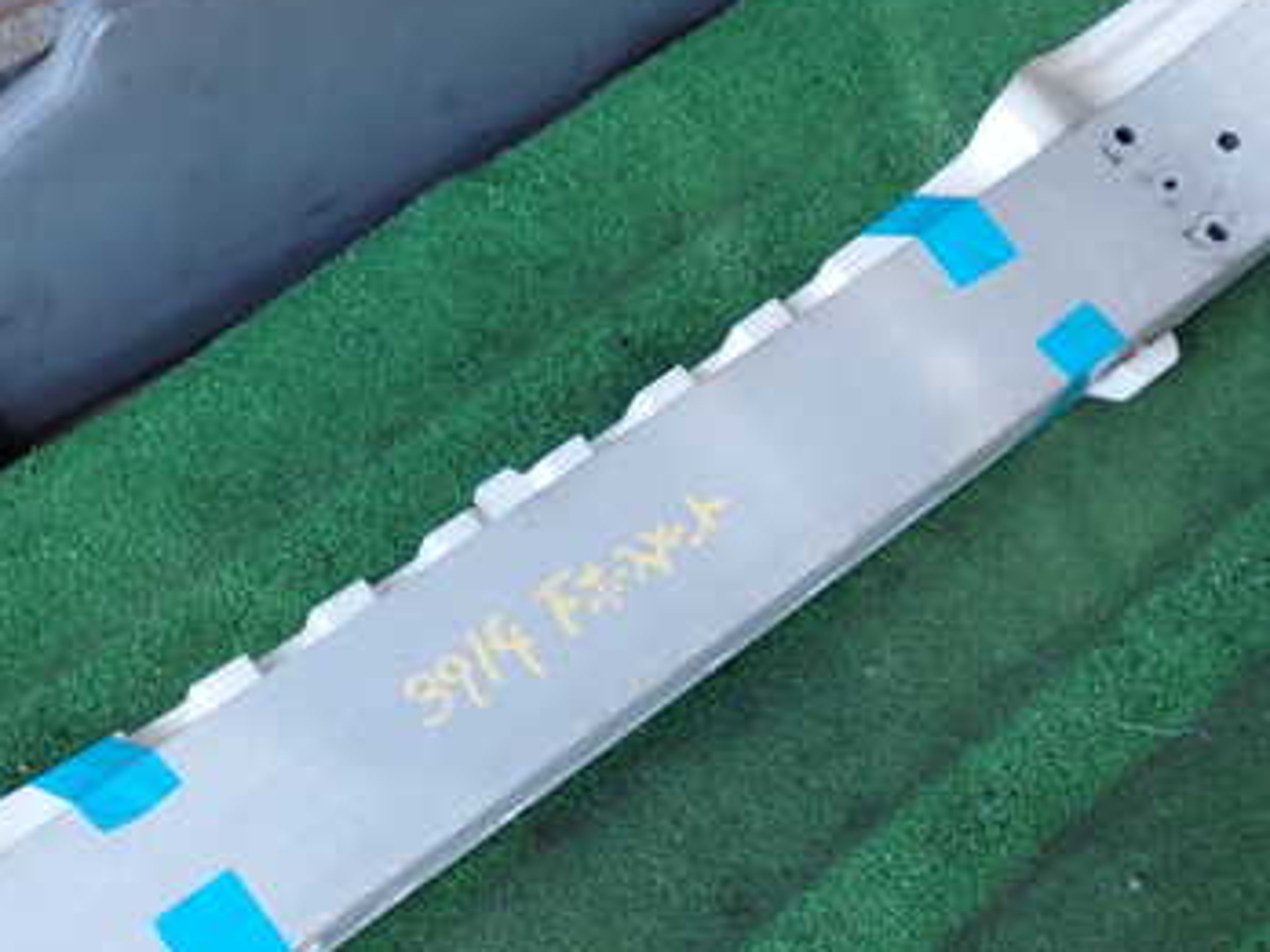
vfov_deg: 23.5
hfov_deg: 31.0
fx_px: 2275
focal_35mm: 62
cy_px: 682
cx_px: 438
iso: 125
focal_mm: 6.37
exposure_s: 1/80
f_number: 2.5
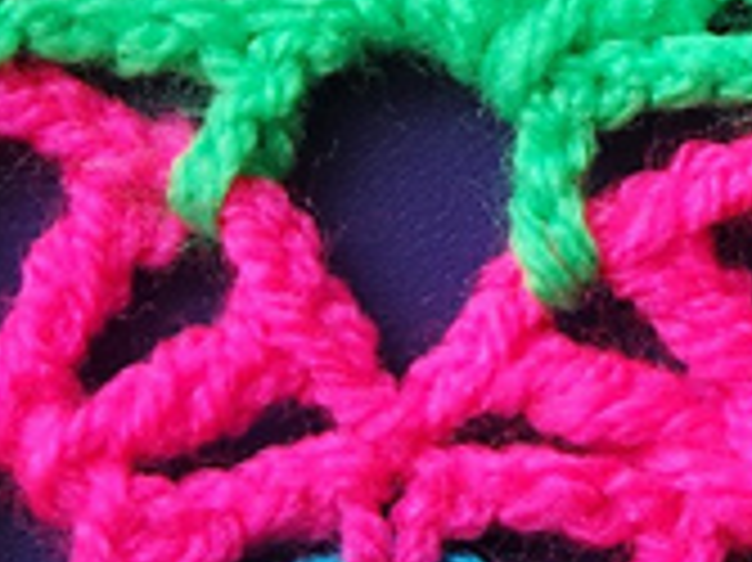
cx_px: 1396
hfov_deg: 6.8
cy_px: 450
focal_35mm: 284
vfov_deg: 5.2
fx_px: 6165
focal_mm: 50
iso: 200
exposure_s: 1/80
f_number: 5.6
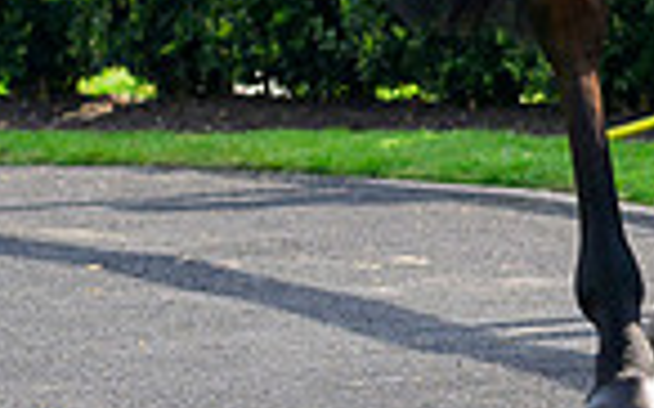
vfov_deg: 1.4
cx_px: 1677
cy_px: -317
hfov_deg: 2.2
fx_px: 16830
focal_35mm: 945
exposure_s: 1/800
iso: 400
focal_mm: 120
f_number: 5.6
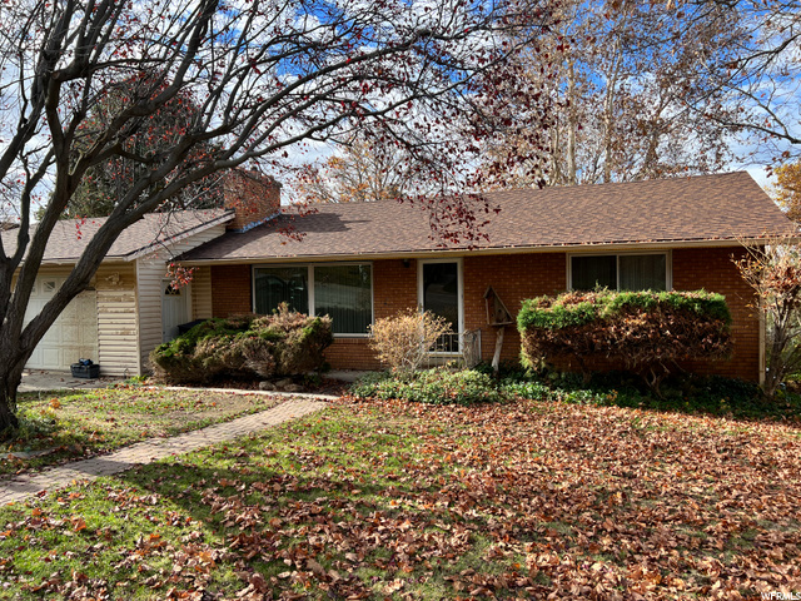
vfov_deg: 53.1
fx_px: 602
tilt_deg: -1.3
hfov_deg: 67.3
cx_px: 400
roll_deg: +0.1
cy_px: 300
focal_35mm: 26
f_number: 1.5
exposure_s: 1/1209
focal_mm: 5.7
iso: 50
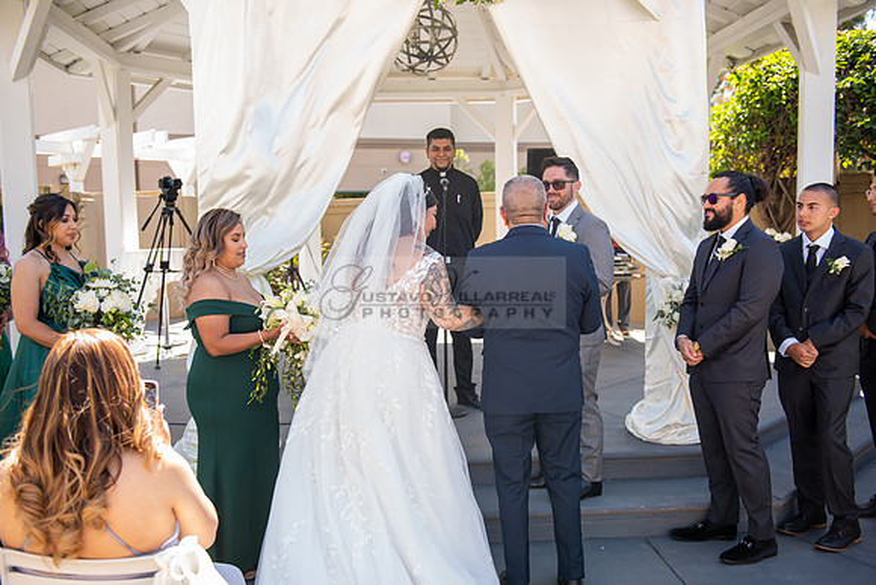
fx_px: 852
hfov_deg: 54.4
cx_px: 438
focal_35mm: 35
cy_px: 292
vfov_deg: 37.9
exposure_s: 1/125
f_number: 3.5
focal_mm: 35
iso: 100
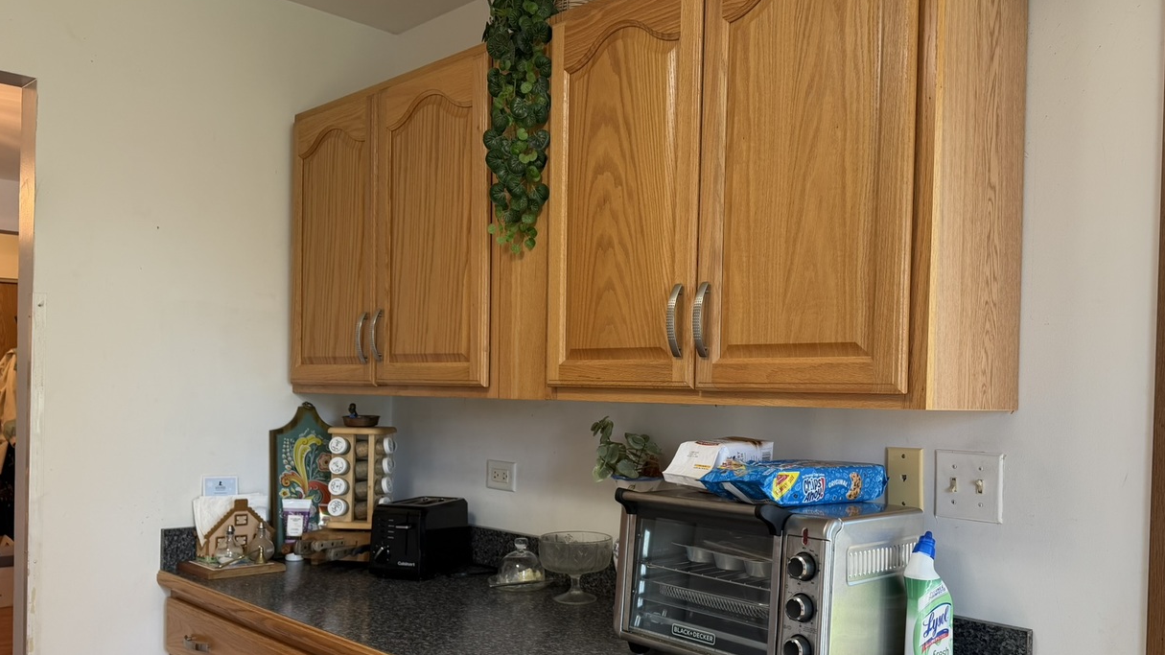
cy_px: 400
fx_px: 957
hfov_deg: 62.5
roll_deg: -1.6
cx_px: 635
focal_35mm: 31
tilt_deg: +0.3
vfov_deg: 37.6
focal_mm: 6.76
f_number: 1.78
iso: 125
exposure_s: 1/60
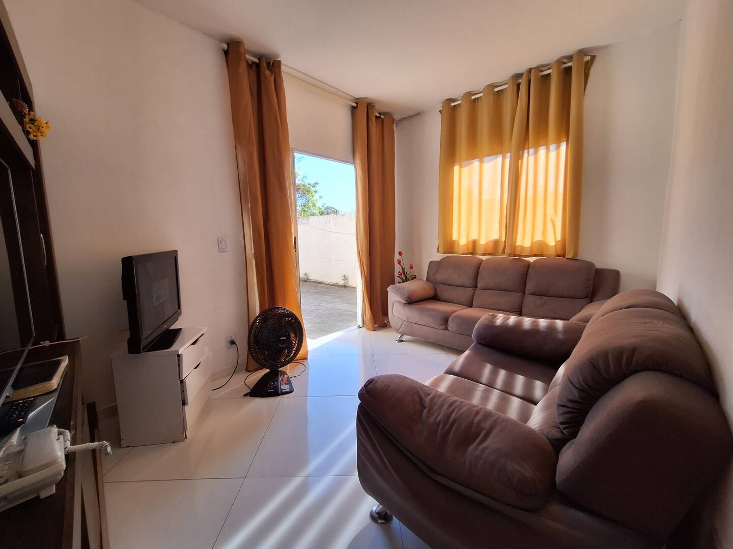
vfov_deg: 89.9
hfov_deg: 106.2
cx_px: 366
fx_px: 275
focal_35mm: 13
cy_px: 274
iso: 40
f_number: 2.2
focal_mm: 1.74
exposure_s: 1/179
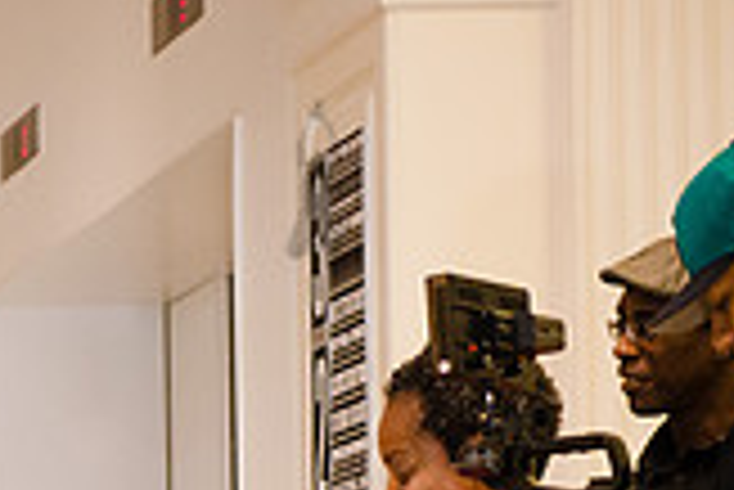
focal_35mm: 263
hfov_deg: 7.6
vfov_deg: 5.2
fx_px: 5367
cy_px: 829
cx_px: -558
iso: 4000
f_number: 3.5
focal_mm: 70
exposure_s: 1/200
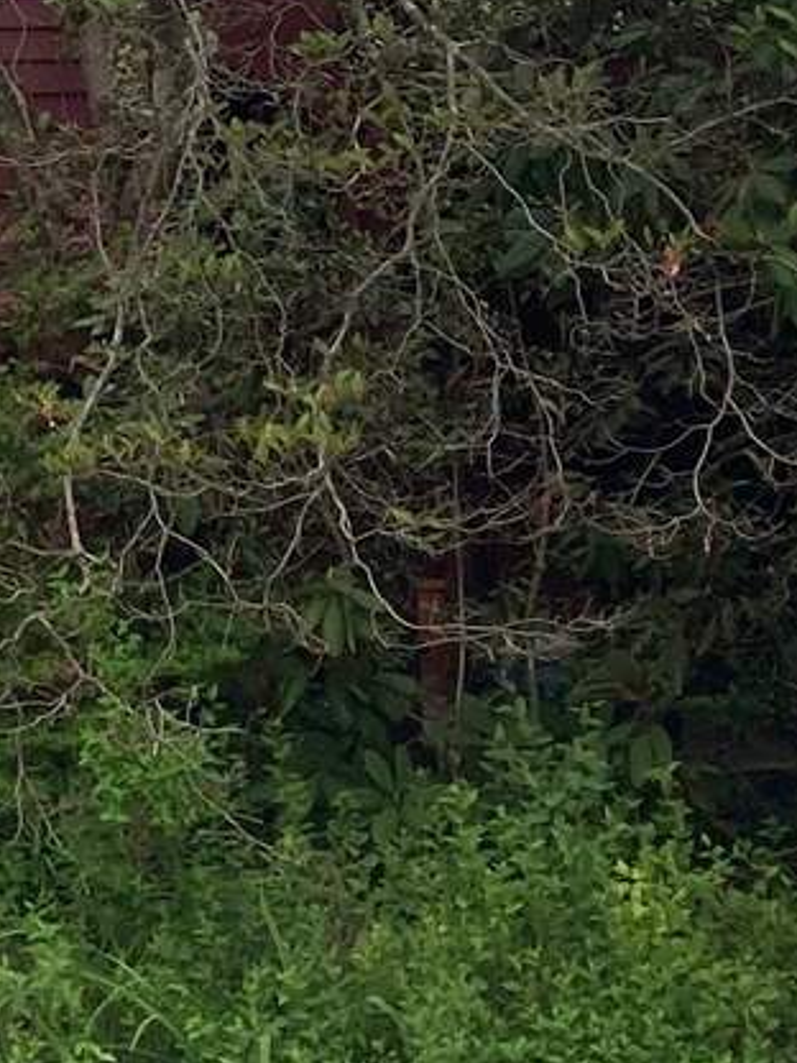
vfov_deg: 12.4
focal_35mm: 155
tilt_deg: +4.0
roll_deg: -0.2
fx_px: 4758
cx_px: -3
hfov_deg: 9.5
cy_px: -240
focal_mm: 3.99
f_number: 1.8
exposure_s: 1/1143
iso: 20
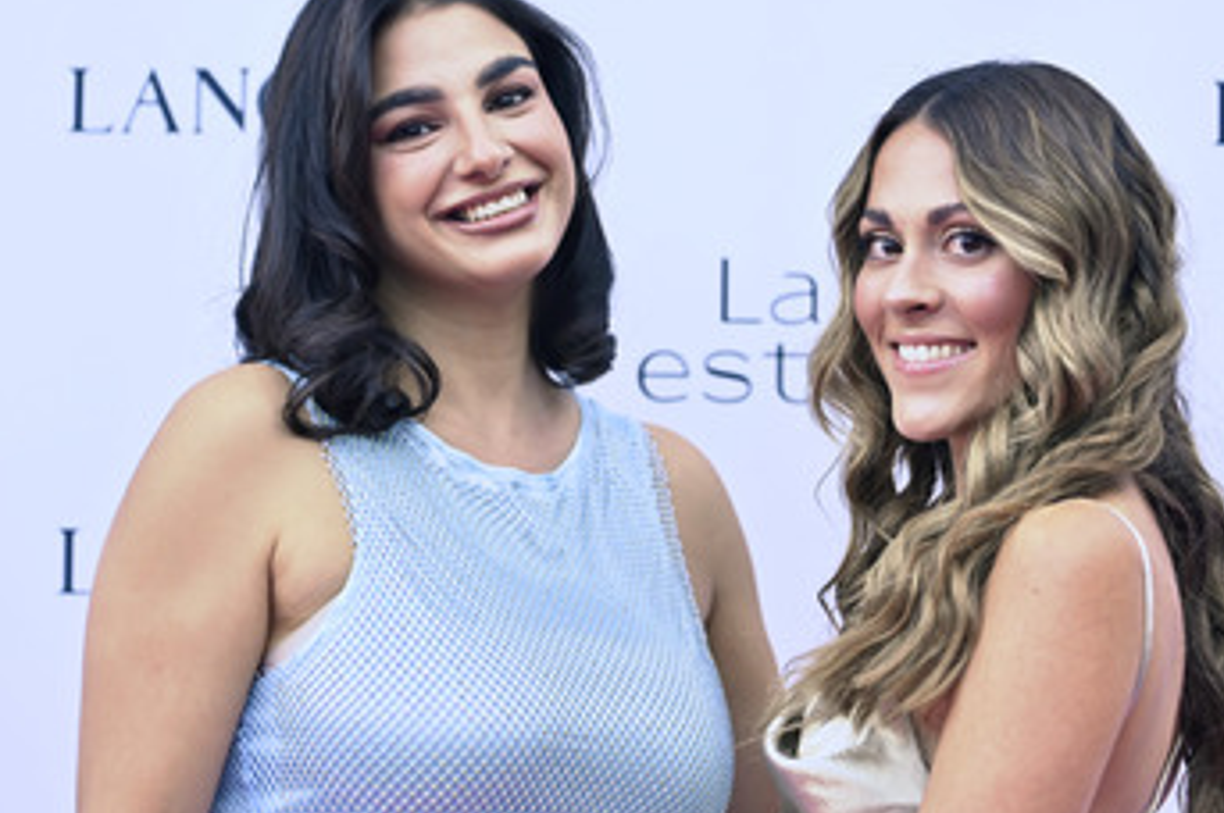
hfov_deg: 22.1
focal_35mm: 92
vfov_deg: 14.8
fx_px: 3125
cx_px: 687
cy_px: 424
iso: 1000
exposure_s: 1/1000
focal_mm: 70
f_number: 2.8
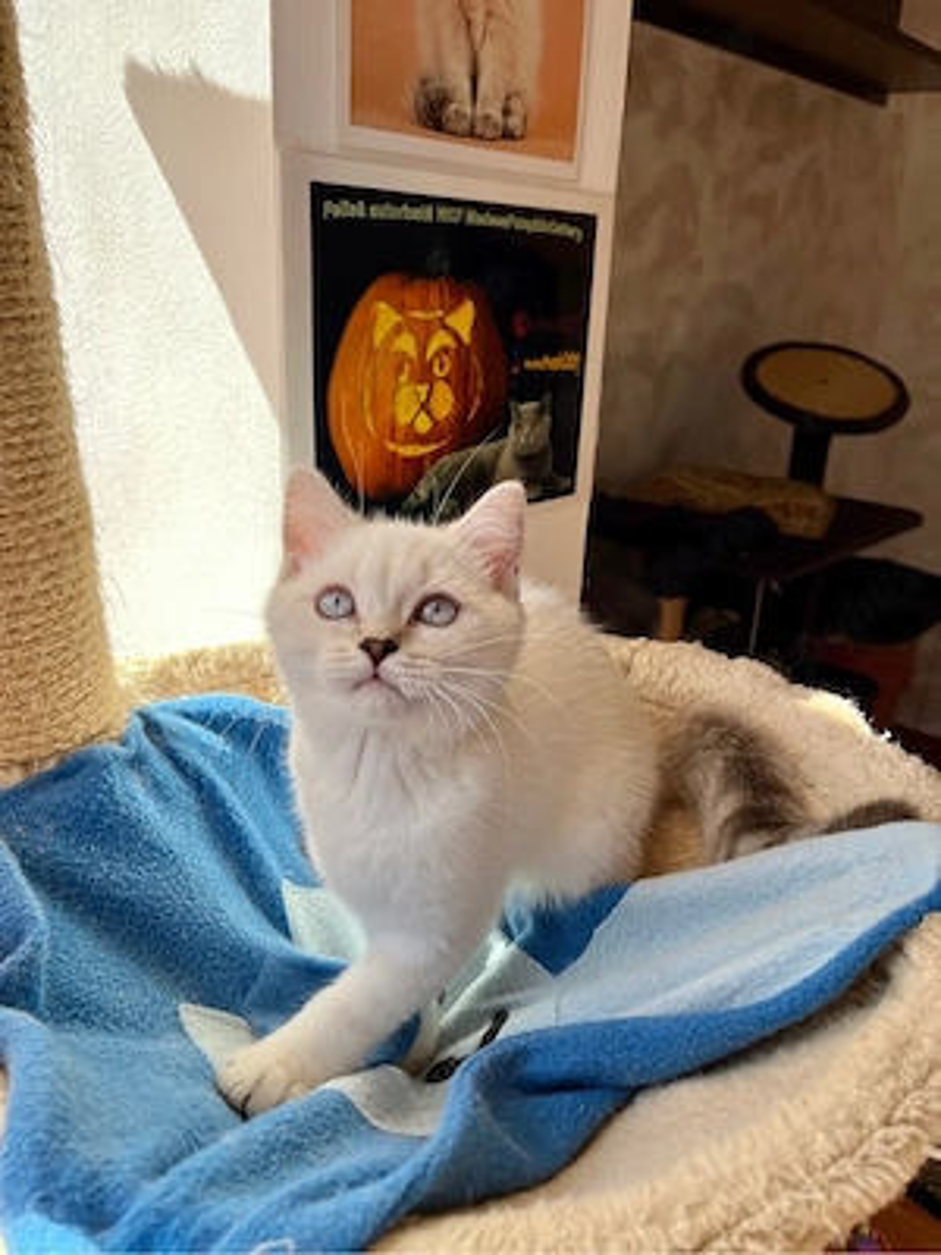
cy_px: 628
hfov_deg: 53.1
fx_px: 942
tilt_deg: -20.4
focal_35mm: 26
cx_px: 470
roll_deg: -2.1
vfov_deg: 67.3
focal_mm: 5.1
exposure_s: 1/390
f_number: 1.6
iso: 50
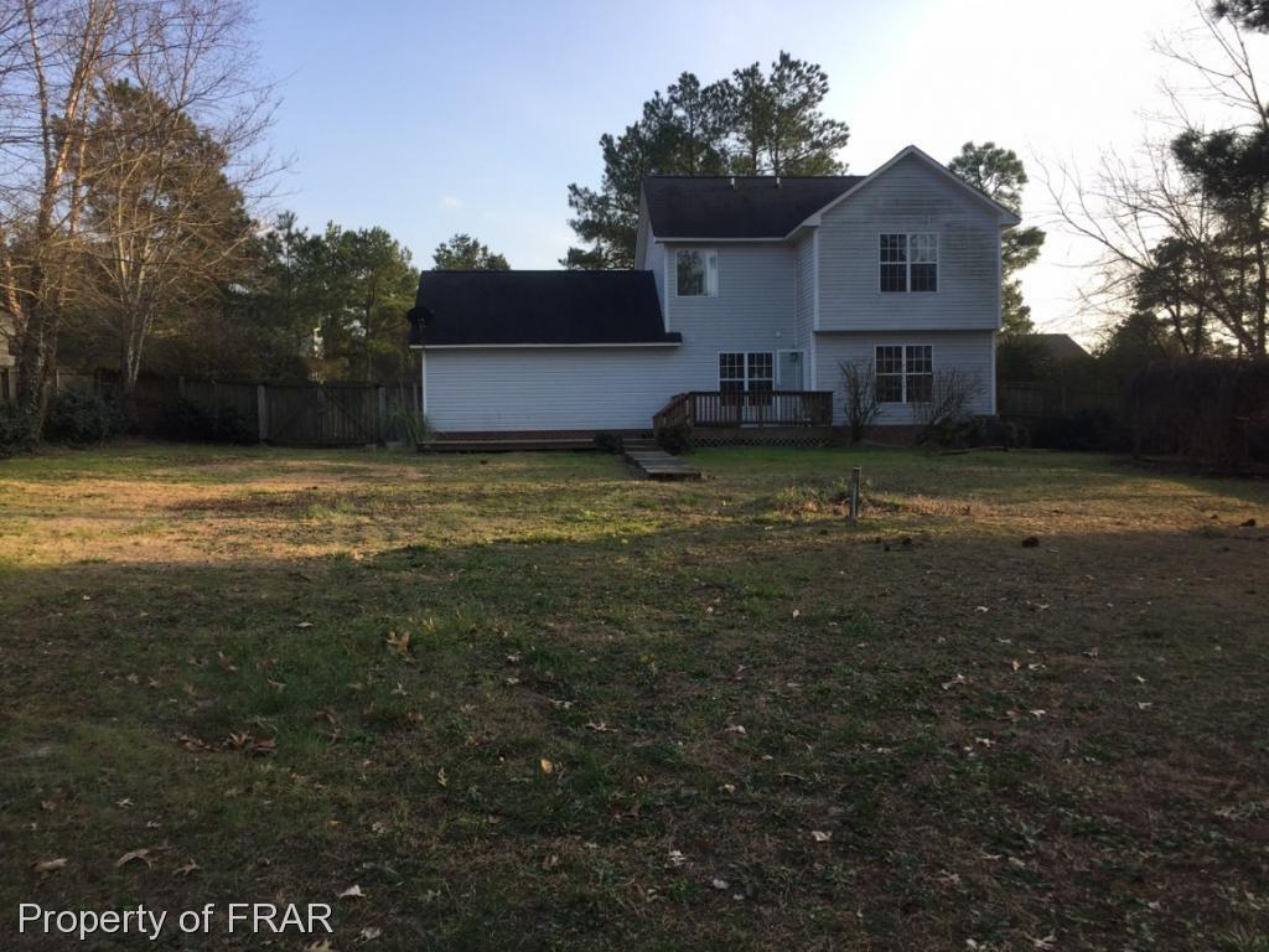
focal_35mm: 29
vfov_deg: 48.2
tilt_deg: -2.1
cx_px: 634
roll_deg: +1.5
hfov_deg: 61.7
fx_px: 1063
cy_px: 476
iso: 32
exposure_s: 1/542
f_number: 2.2
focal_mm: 4.15
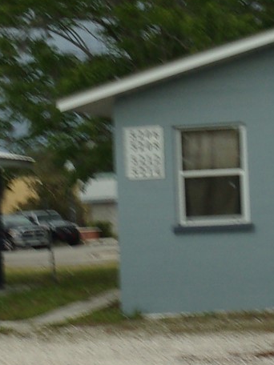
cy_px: 227
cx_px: 99
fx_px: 1963
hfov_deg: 8.0
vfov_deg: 10.6
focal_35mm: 186
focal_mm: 9.5
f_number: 13.1
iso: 80
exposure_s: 1/42
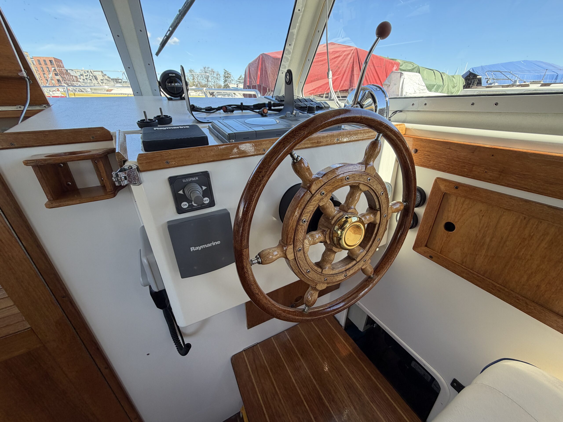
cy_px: 211
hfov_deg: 102.1
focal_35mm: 14
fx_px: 228
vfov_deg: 85.7
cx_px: 282
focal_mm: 2.22
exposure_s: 1/229
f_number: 2.2
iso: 50
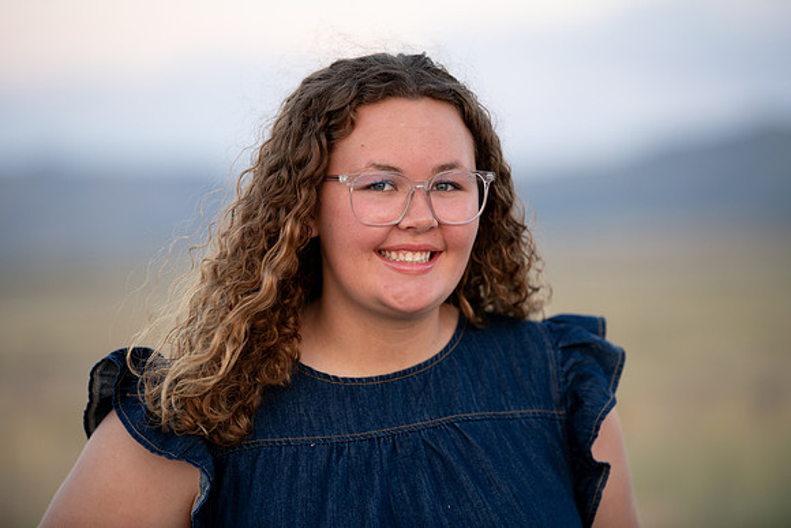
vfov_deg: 8.6
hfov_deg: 12.8
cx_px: 396
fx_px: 3516
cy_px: 264
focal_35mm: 160
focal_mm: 160
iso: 250
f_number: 2.8
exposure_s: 1/100
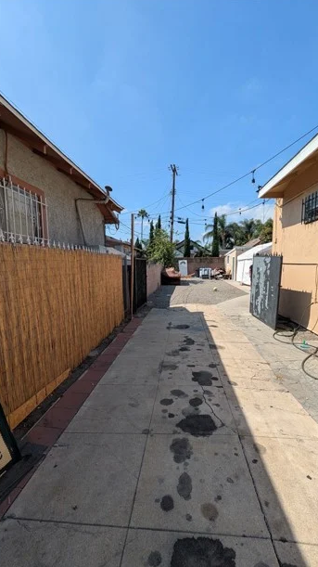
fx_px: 240
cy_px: 293
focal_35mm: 16
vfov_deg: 99.4
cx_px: 165
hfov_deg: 67.0
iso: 48
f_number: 2.2
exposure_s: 1/1658
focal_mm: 1.83
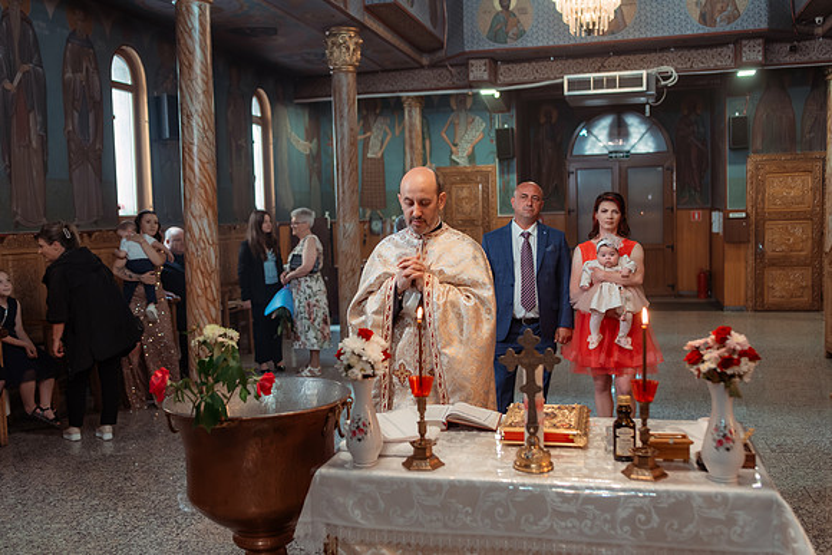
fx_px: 809
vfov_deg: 37.9
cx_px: 416
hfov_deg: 54.4
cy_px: 278
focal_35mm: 35
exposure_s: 1/200
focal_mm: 35
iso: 1600
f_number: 2.8
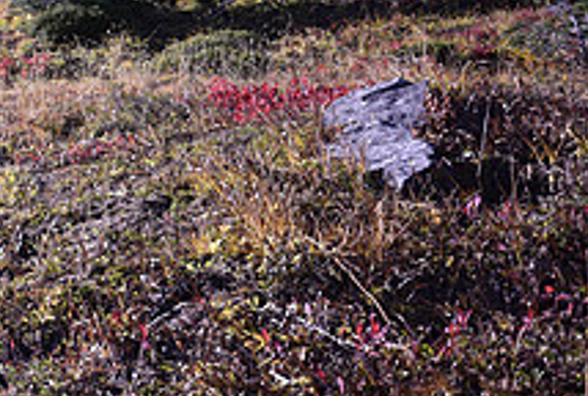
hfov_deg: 29.7
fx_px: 934
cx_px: -129
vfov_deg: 23.2
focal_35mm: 57
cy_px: 22
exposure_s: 1/250
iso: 64
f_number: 8.5
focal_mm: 21
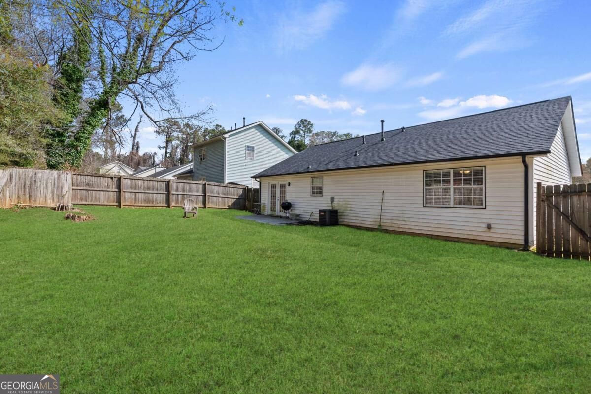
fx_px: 263
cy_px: 197
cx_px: 296
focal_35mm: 16
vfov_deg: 73.8
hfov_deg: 96.7
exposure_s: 1/13
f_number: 10
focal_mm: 16
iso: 200
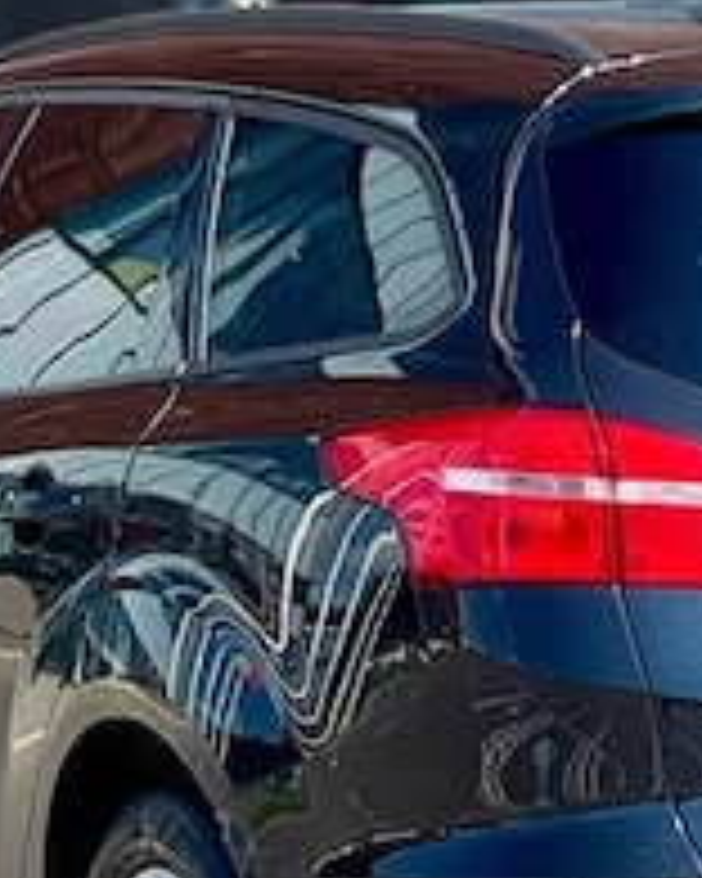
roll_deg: -0.6
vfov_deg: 6.3
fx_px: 7999
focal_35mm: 308
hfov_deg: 5.0
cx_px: 572
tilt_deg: -3.5
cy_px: 626
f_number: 2.8
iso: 25
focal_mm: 9
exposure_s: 1/341
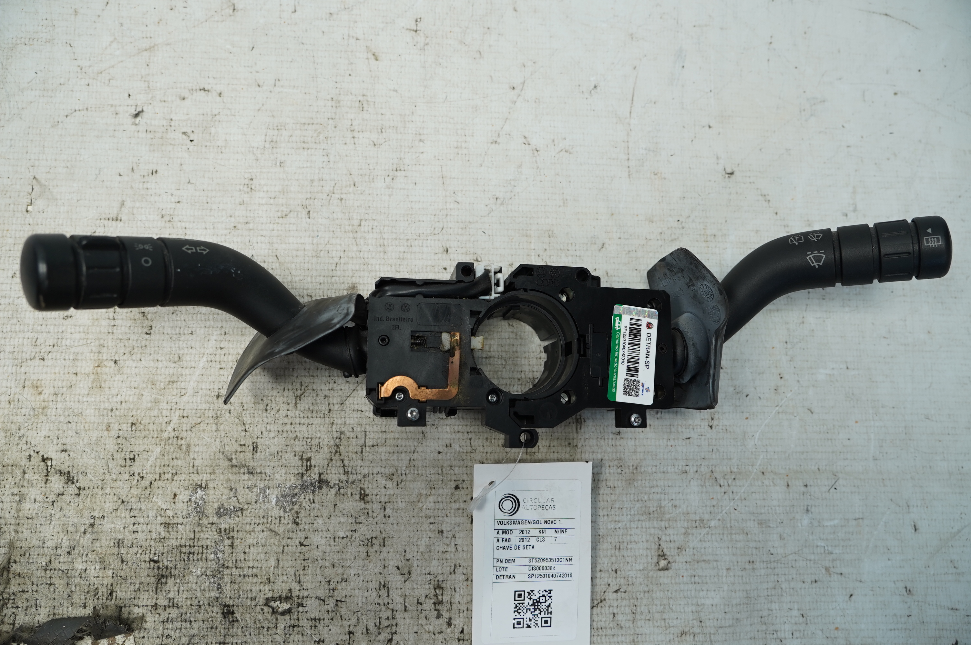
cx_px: 486
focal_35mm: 24
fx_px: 647
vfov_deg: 53.0
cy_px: 322
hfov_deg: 73.8
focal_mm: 16
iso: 200
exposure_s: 1/60
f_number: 4
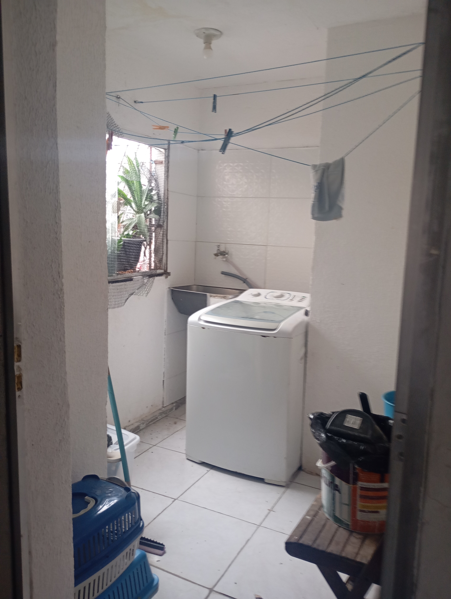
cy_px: 300
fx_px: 485
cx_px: 226
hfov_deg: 49.9
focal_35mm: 28
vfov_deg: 63.4
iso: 891
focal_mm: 4.27
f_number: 1.8
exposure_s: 1/30
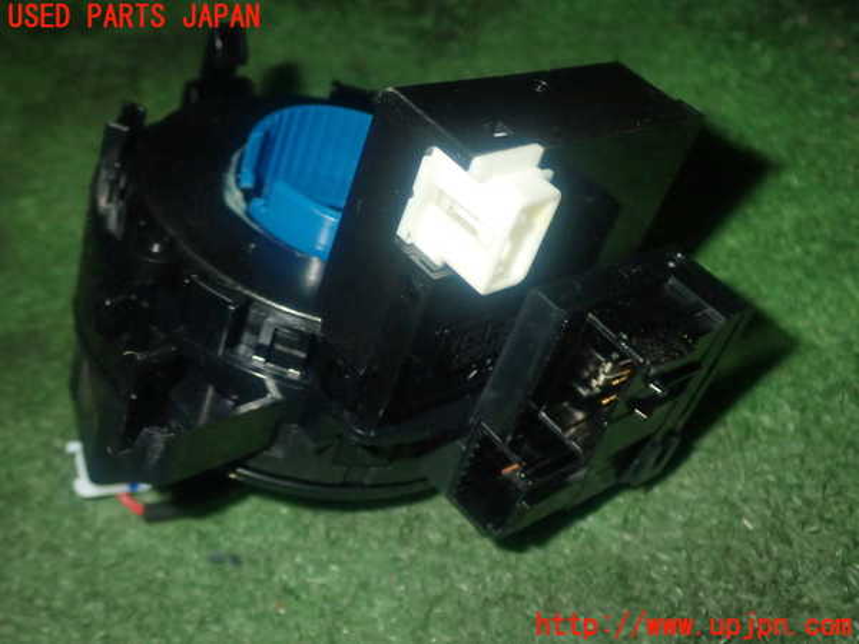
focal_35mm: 44
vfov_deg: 32.9
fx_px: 1092
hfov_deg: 42.9
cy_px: 322
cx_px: 430
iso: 400
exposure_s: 1/40
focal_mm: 7.84
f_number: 9
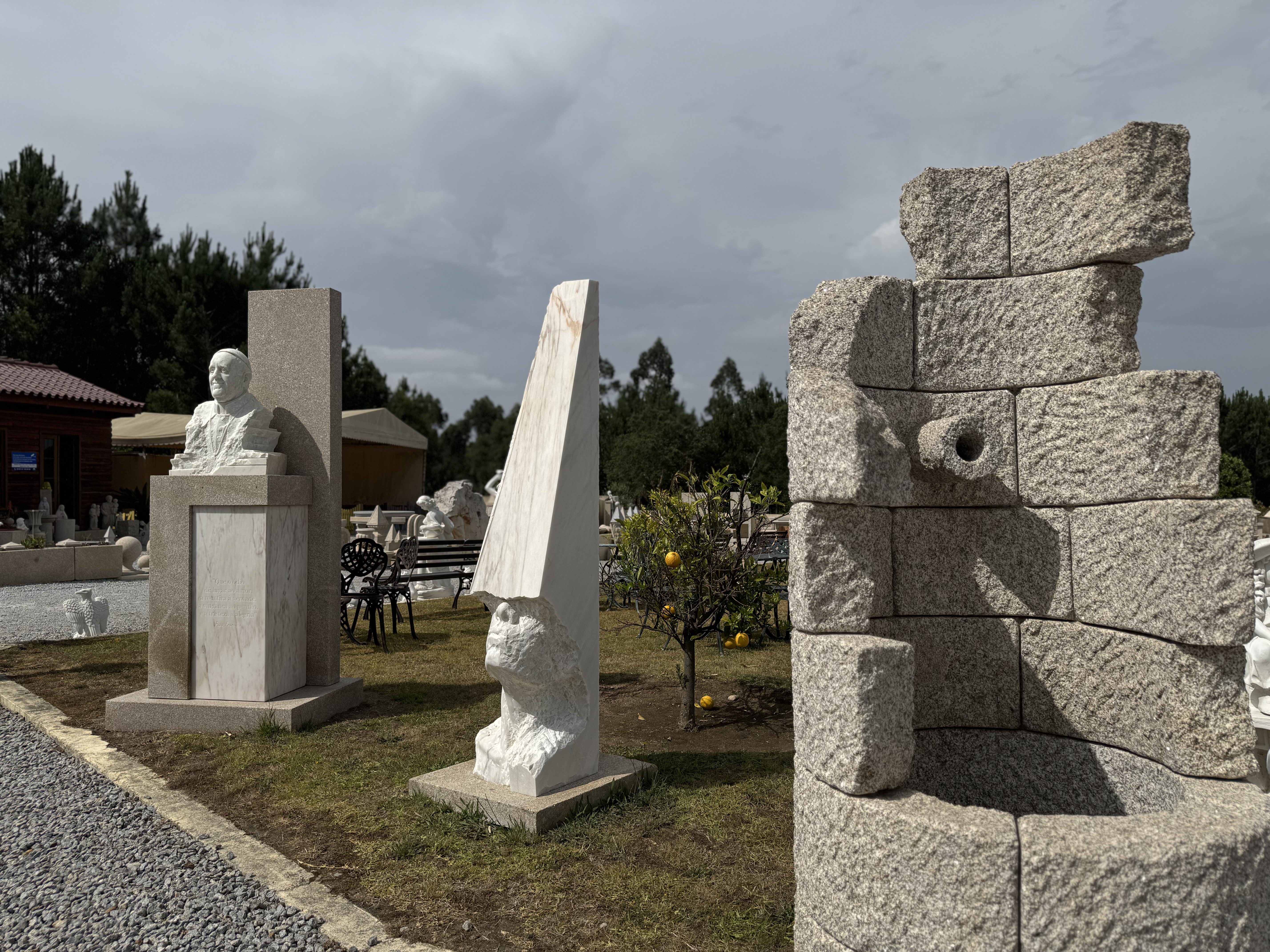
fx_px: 881
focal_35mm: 24
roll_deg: +0.4
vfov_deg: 56.8
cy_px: 476
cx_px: 635
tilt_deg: +0.6
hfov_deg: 71.6
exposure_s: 1/7937
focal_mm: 6.76
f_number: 1.78
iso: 80
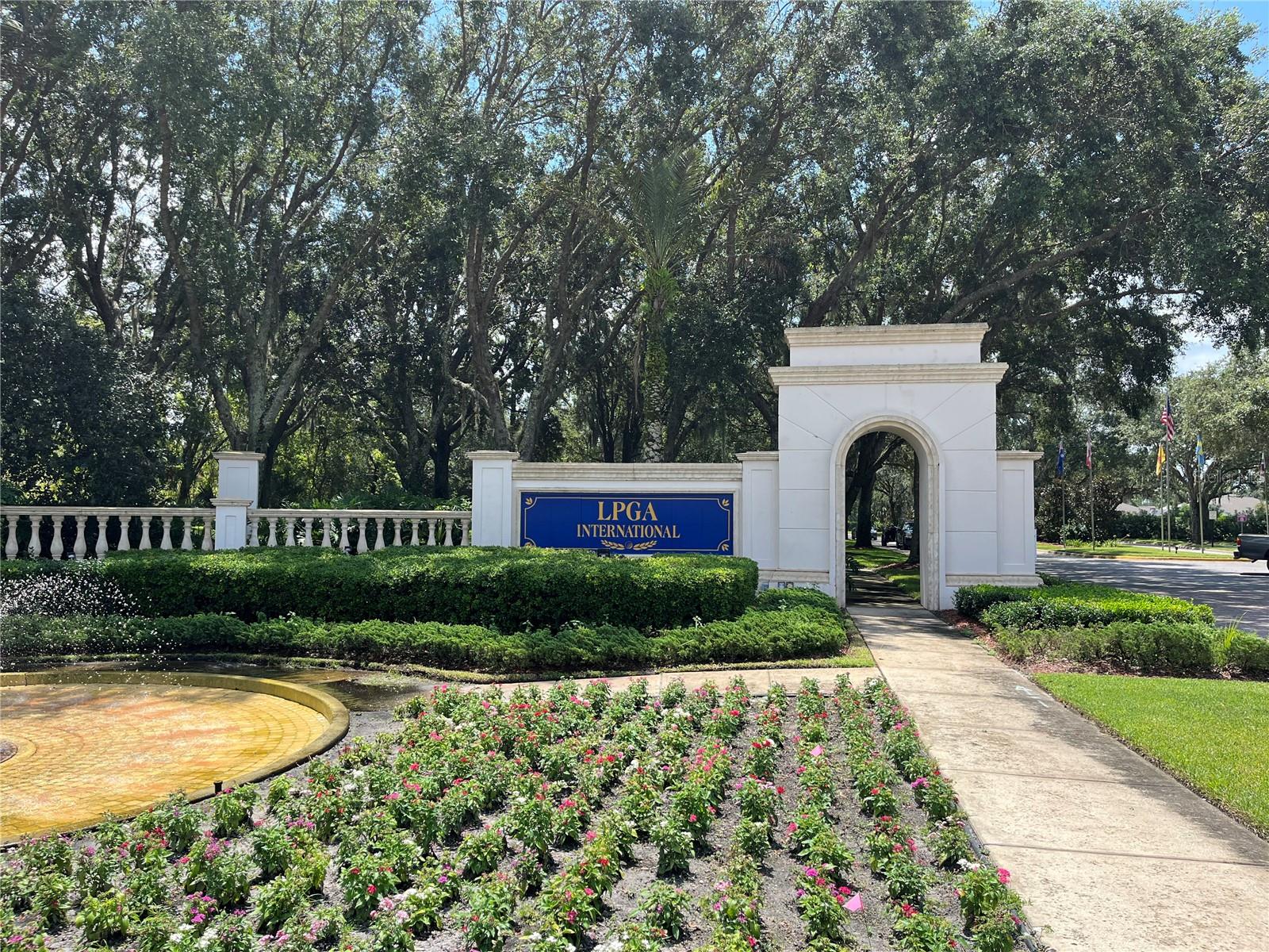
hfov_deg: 67.3
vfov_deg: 53.1
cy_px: 476
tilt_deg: +2.1
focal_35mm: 26
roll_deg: -0.4
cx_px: 634
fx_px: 953
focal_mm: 5.1
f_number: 1.6
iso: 50
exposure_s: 1/1458
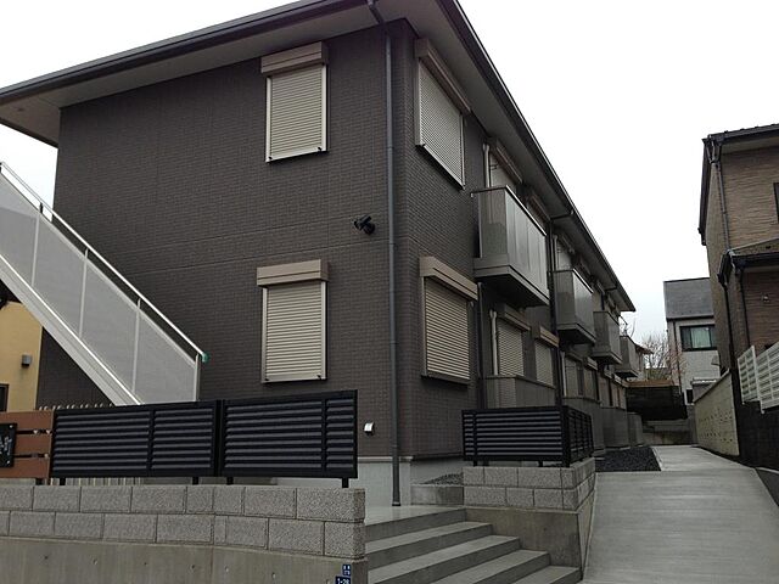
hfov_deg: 55.4
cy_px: 292
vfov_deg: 42.9
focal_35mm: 33
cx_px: 390
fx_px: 743
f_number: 2.4
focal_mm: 4.13
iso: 50
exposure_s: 1/164
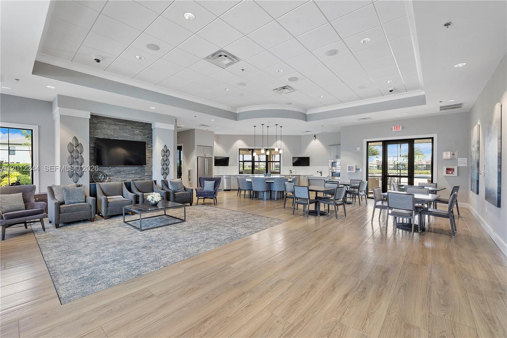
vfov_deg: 77.3
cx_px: 254
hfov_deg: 100.4
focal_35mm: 15
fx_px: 211
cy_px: 169
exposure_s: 1/10
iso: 160
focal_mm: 10
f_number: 11
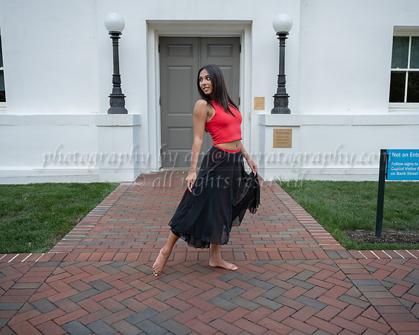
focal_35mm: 32
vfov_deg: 45.6
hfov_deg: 55.5
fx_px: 398
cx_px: 216
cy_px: 167
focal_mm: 28
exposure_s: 1/1000
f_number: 2.8
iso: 400
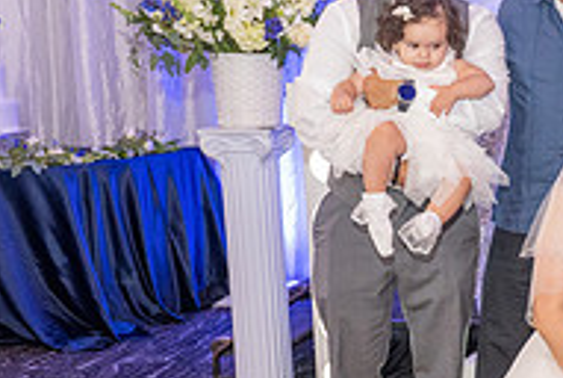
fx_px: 1300
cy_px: 259
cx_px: 732
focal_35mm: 83
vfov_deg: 16.5
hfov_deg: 22.0
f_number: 4
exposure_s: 1/200
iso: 1600
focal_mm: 24
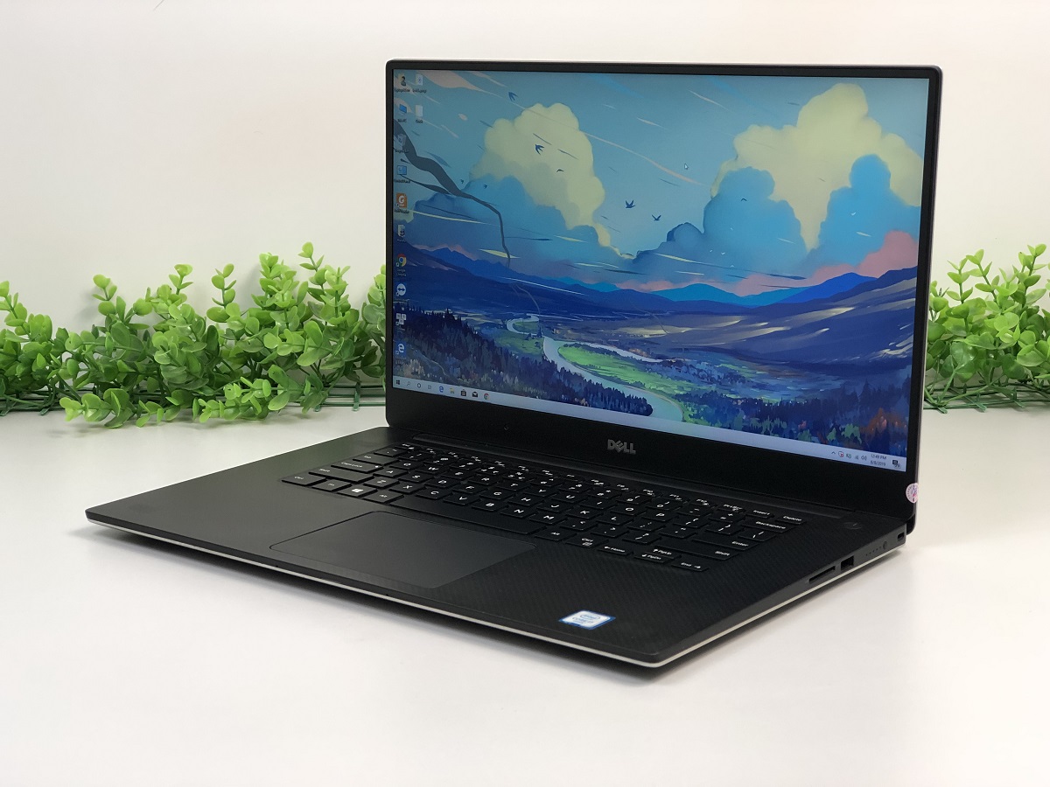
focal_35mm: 57
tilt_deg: -12.7
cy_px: 394
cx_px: 525
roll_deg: +0.1
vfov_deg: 25.7
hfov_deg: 33.8
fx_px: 1729
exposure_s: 1/33
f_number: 2.8
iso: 64
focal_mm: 6.6
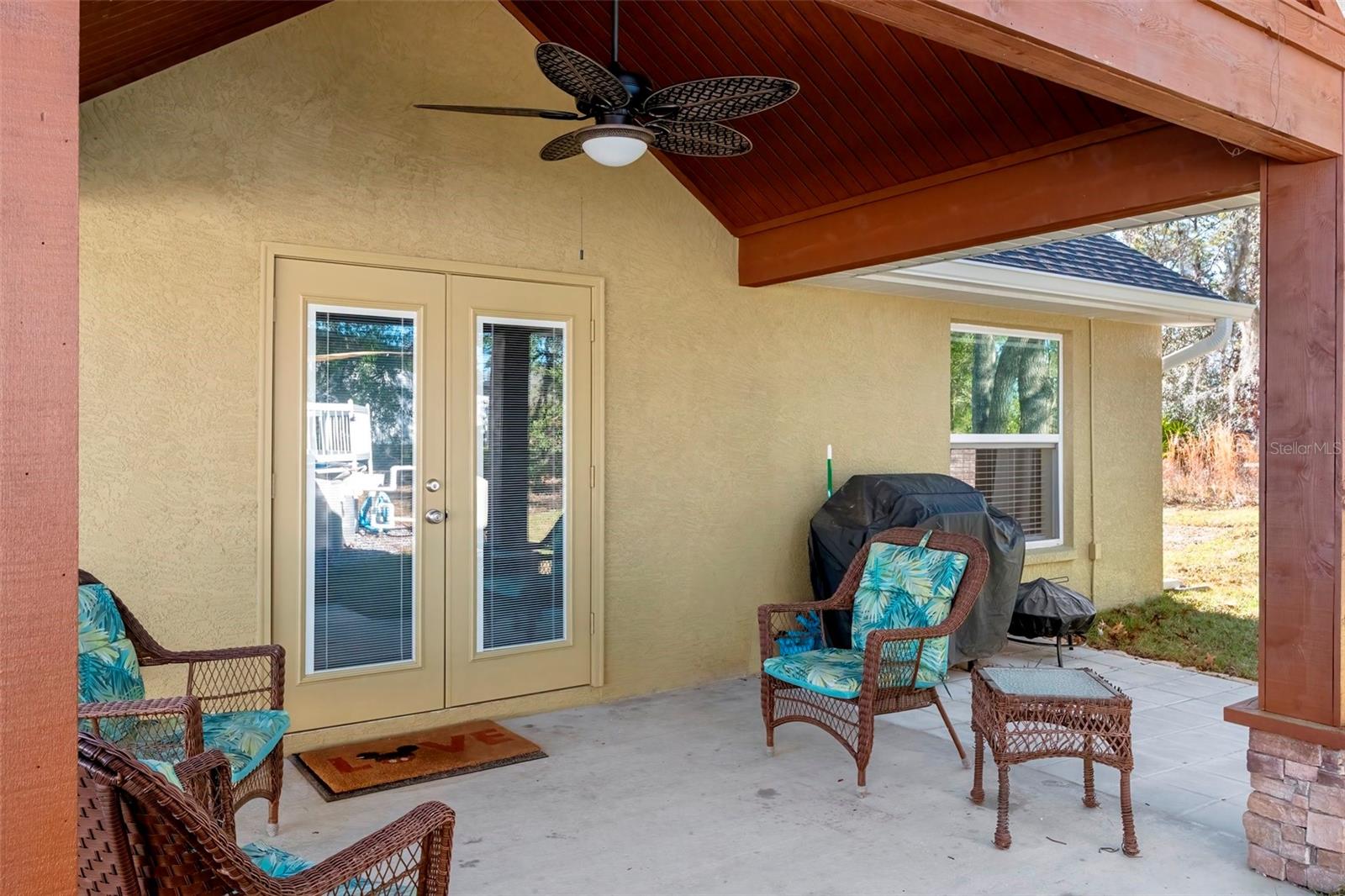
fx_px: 896
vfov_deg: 53.1
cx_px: 672
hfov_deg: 73.8
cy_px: 448
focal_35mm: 24
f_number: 8
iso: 1000
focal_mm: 16
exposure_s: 1/350
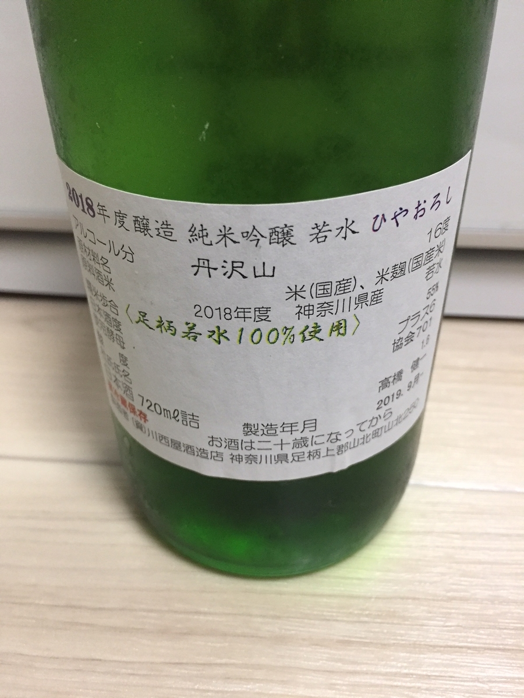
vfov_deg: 61.7
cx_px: 262
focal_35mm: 29
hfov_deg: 48.2
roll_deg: +3.3
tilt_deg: -35.8
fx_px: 585
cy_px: 349
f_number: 2.2
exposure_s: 1/30
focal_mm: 4.15
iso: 200
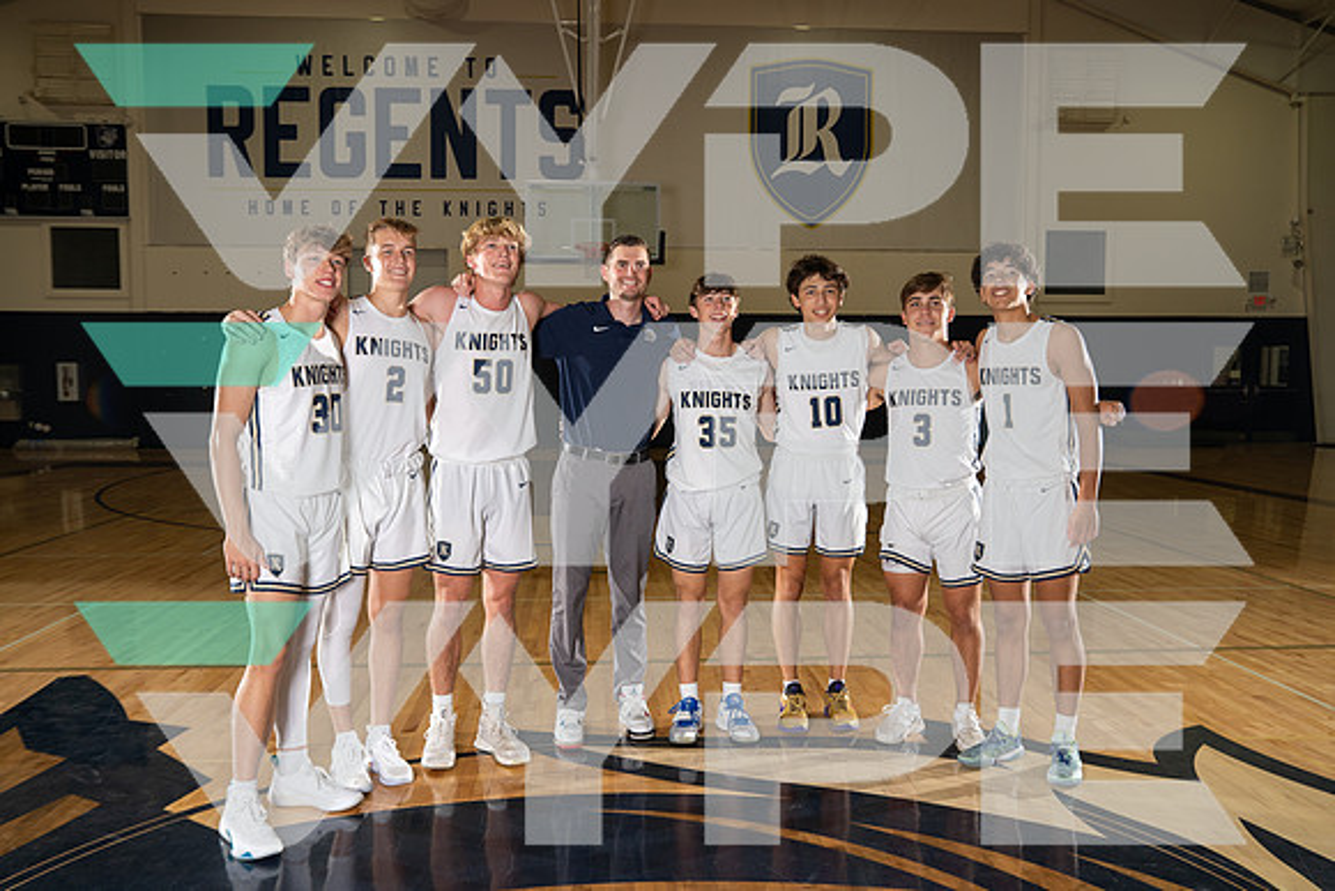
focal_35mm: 30
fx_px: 1113
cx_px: 668
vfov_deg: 43.6
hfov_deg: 61.9
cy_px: 446
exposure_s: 1/250
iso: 320
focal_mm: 30
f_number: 5
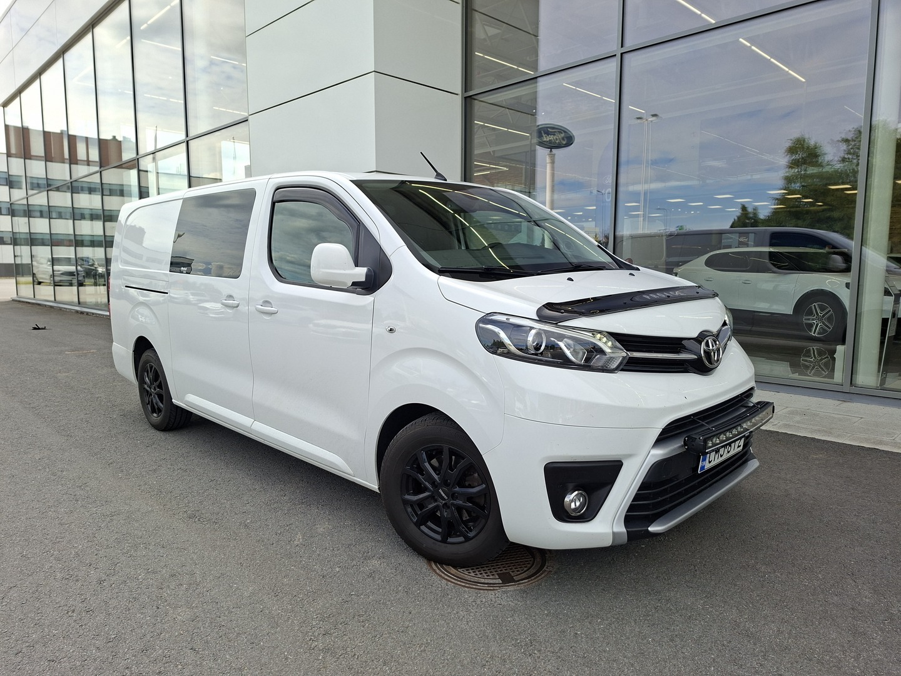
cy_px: 338
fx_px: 599
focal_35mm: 23
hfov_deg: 73.9
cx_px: 450
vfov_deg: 58.9
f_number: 1.8
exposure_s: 1/929
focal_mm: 5.54
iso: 40
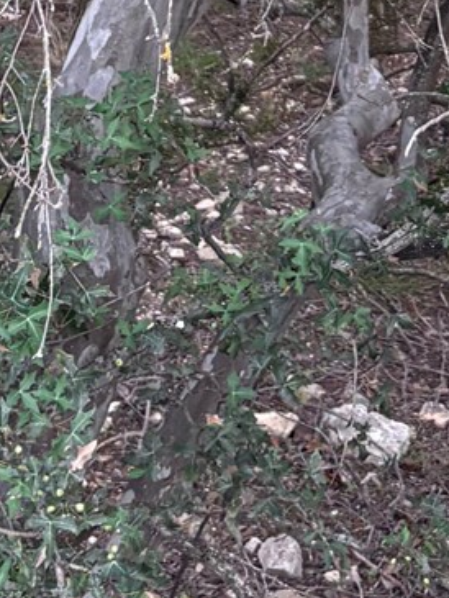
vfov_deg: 12.8
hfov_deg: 9.9
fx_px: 2524
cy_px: -321
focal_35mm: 146
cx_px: 646
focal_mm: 5.96
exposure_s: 1/236
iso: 50
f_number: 1.6
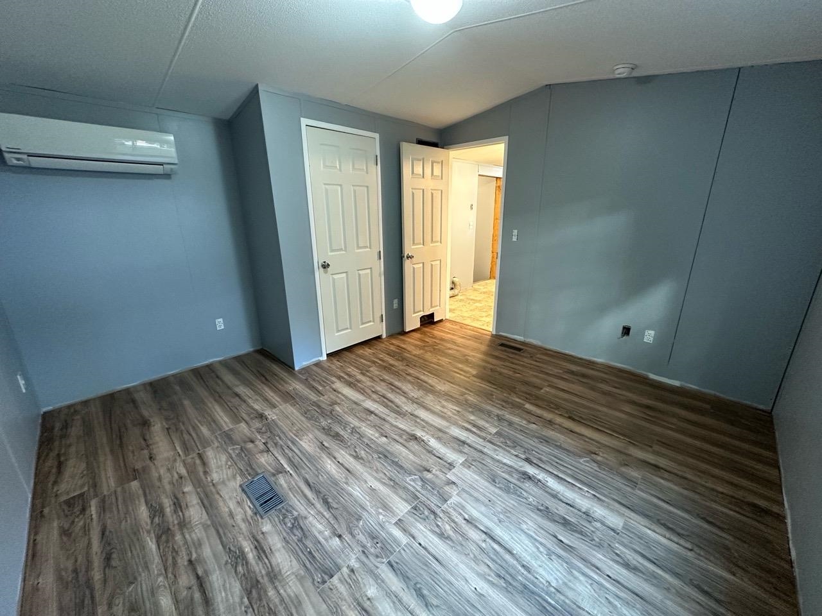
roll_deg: +0.3
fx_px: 332
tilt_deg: -15.6
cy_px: 308
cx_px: 411
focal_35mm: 14
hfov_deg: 102.1
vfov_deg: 85.7
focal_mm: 2.22
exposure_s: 1/60
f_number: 2.2
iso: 500
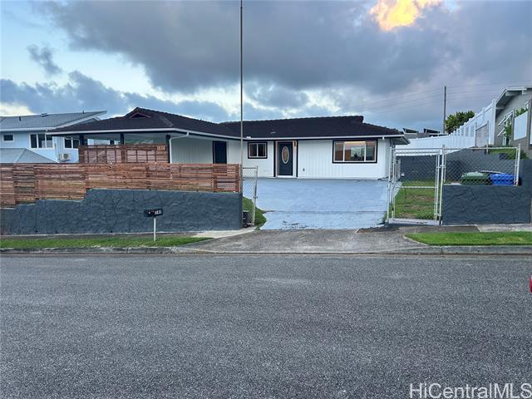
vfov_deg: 53.1
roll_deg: +0.0
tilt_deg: -5.3
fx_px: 400
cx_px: 266
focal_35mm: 26
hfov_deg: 67.3
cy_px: 200
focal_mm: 5.7
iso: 40
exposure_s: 1/197
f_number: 1.5
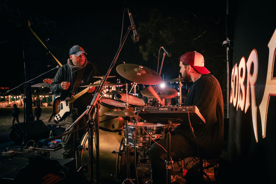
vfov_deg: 37.9
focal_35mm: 35
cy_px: 92
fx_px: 268
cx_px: 138
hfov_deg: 54.4
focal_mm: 35
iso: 2000
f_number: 4
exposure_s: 1/200
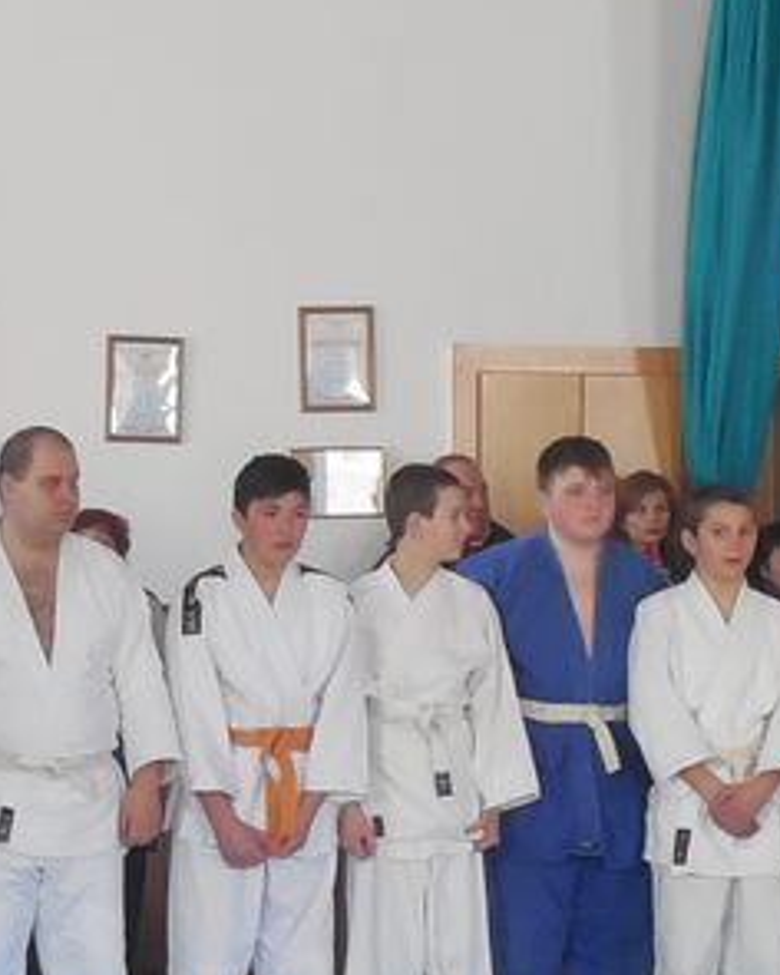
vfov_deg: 11.3
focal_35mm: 171
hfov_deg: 8.9
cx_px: -258
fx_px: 4934
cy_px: 757
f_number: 3.9
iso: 280
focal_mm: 7.8
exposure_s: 1/30
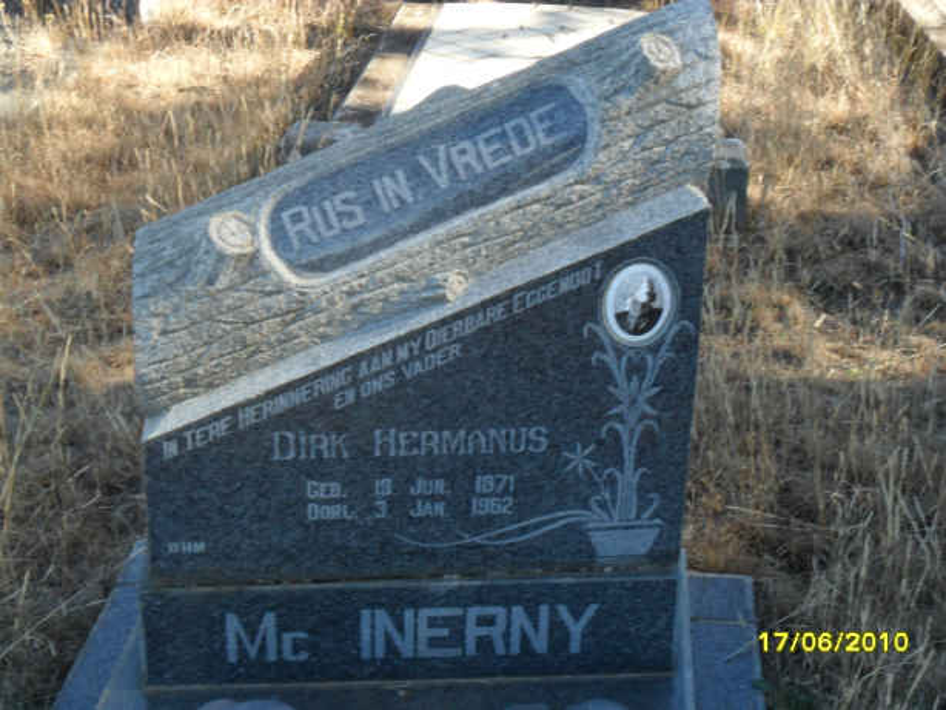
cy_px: 355
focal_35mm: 63
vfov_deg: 23.3
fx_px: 1722
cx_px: 473
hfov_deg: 30.7
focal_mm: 11.2
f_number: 5.6
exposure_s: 1/60
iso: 160
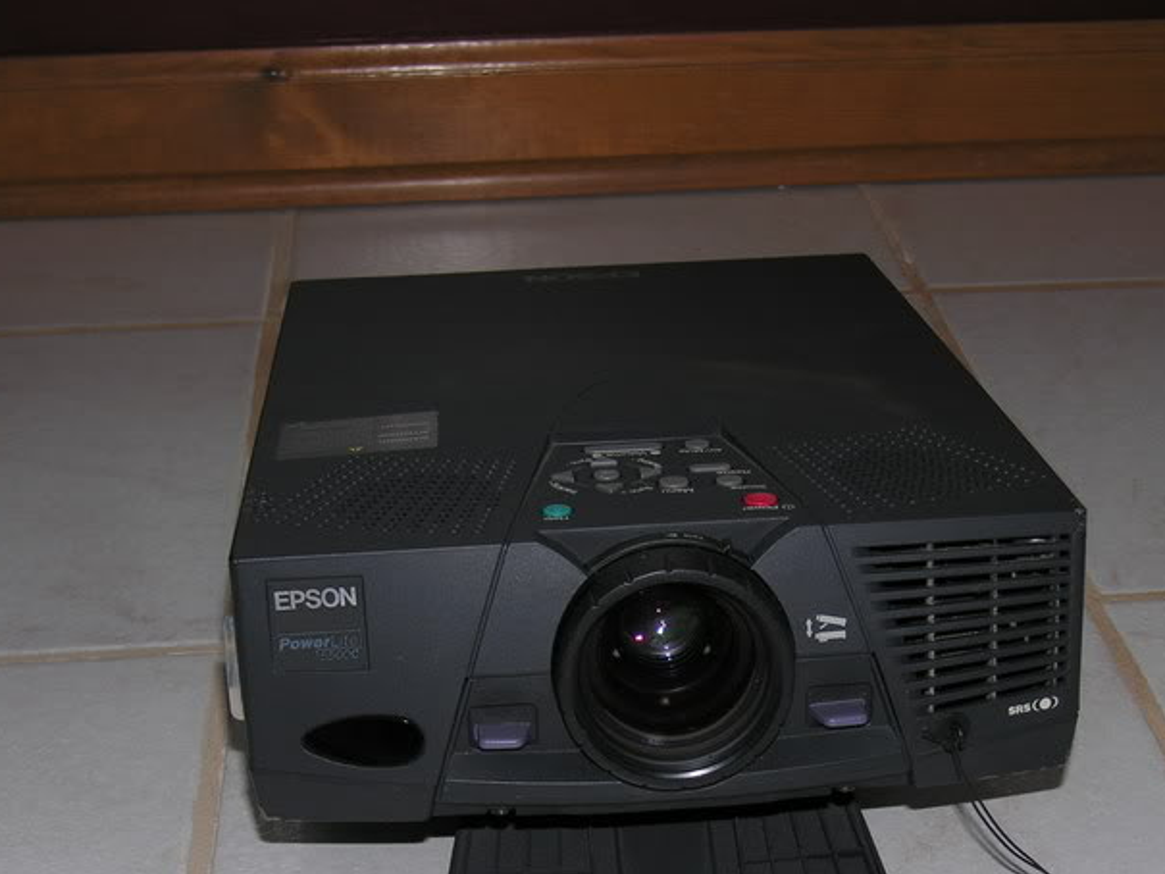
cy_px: 708
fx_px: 2222
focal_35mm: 66
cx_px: 686
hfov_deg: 29.3
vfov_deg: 22.0
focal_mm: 10
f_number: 3.2
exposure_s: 1/60.1
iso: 50
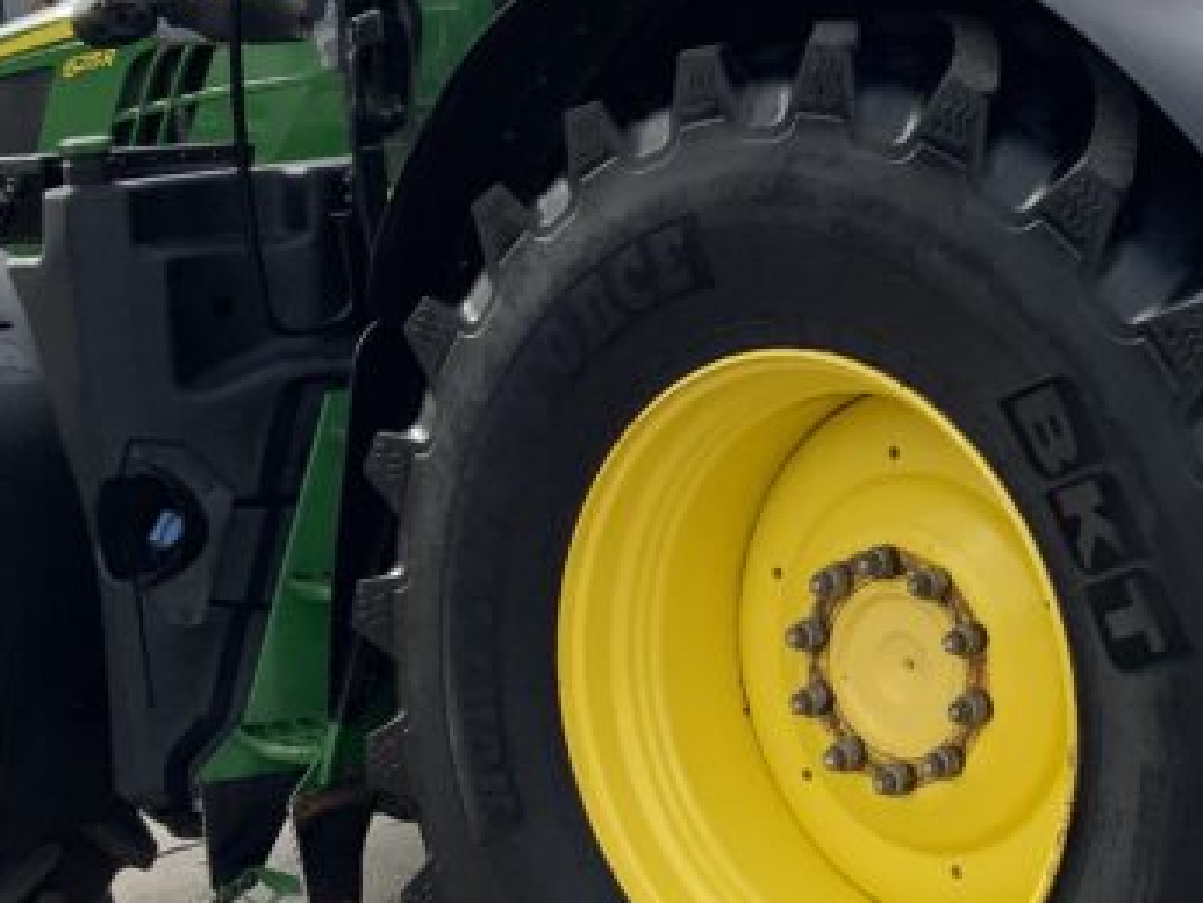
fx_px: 2990
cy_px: 261
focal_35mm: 86
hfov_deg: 22.3
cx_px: 1022
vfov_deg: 17.1
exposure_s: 1/1195
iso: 16
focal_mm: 3
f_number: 1.8
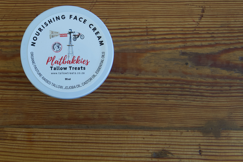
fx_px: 297
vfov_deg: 30.2
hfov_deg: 43.3
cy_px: 50
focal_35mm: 44
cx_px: 66
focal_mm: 20
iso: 500
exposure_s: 1/160
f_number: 4
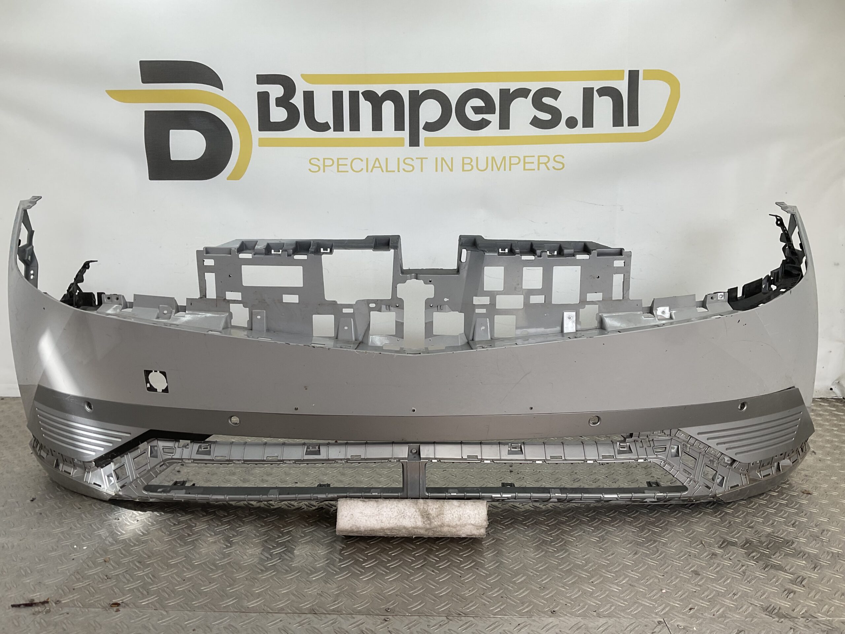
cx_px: 422
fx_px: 708
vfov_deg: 48.2
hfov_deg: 61.7
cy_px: 317
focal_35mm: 29
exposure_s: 1/192
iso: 16
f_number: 1.8
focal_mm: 3
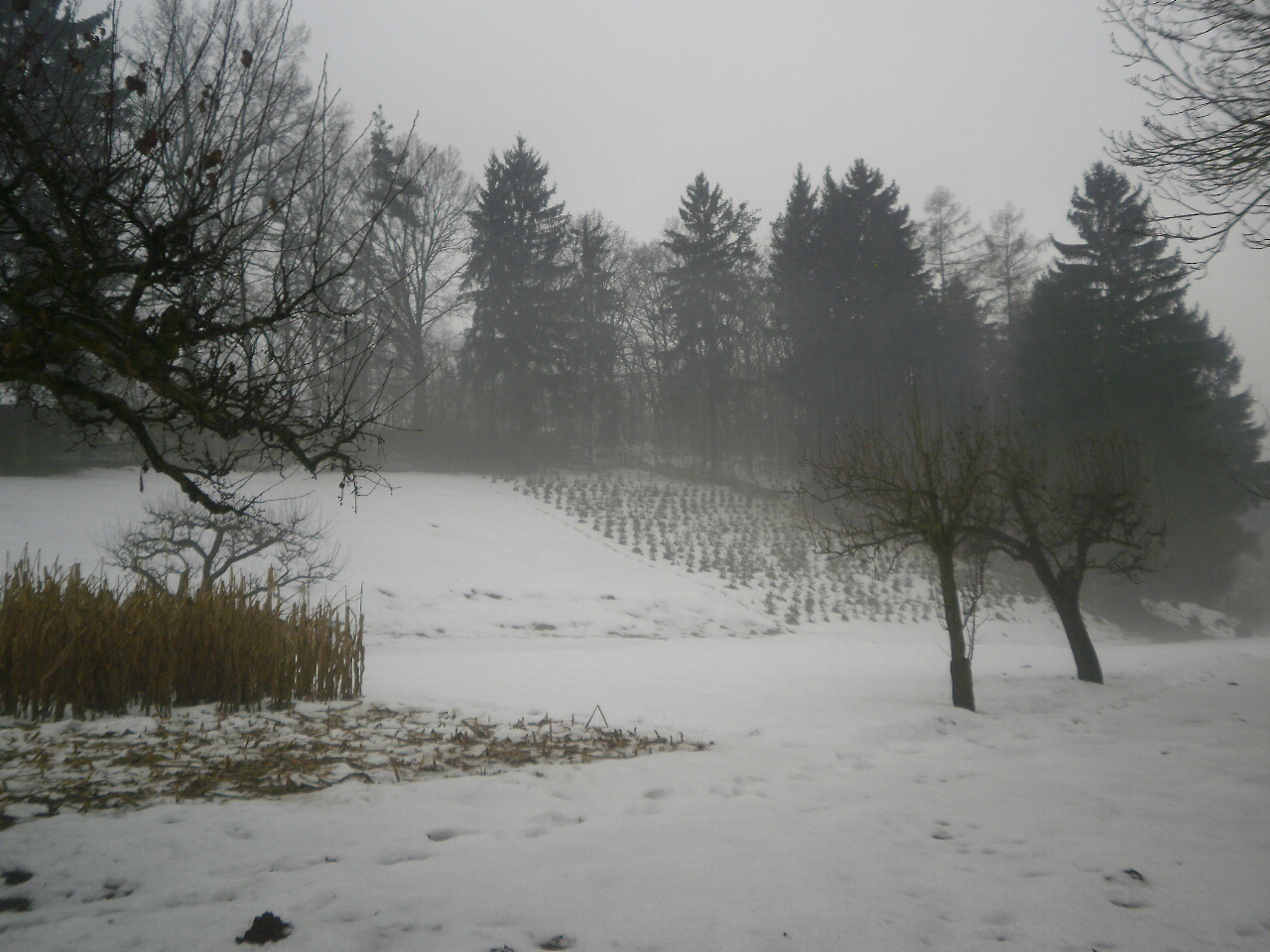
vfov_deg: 45.4
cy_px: 476
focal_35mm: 31
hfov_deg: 58.4
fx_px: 1137
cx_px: 635
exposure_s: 1/125
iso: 100
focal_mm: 5.45
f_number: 2.9
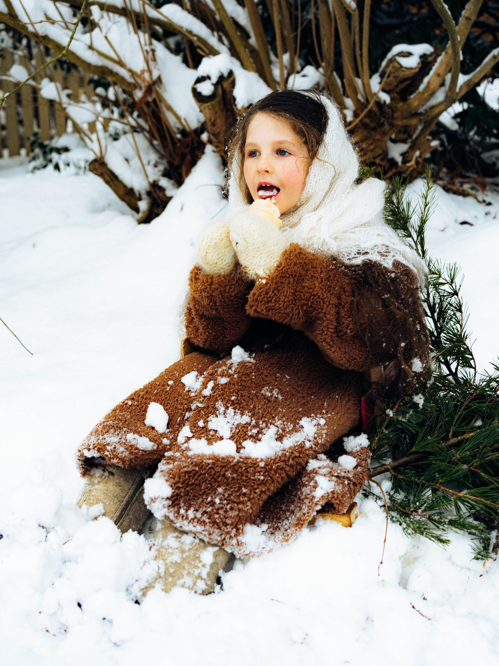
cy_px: 294
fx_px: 731
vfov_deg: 48.9
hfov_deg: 37.7
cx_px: 249
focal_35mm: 38
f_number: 4
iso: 400
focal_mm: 35
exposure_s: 1/100
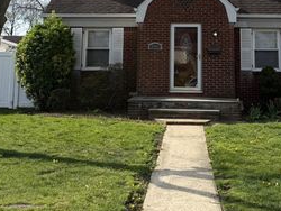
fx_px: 390
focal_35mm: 48
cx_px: 181
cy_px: 20
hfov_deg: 39.3
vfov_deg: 29.1
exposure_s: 1/5714
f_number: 1.78
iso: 80
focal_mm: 6.76
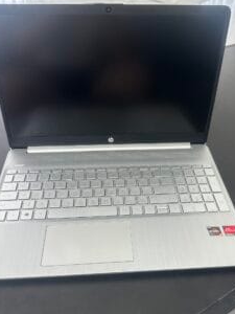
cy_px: 156
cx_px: 130
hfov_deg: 44.1
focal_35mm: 32
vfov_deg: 56.8
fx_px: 290
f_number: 1.78
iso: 125
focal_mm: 6.86
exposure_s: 1/121
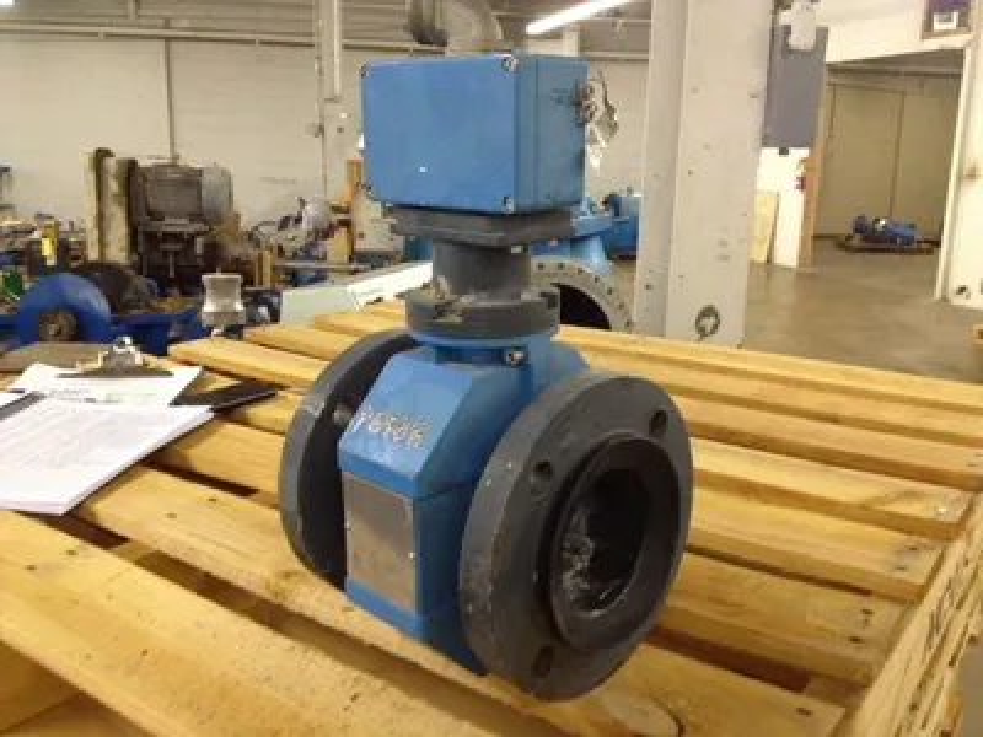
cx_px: 492
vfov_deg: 40.7
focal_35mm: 35
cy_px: 368
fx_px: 994
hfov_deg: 52.6
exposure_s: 1/20
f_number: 2.4
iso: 200
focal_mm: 4.28
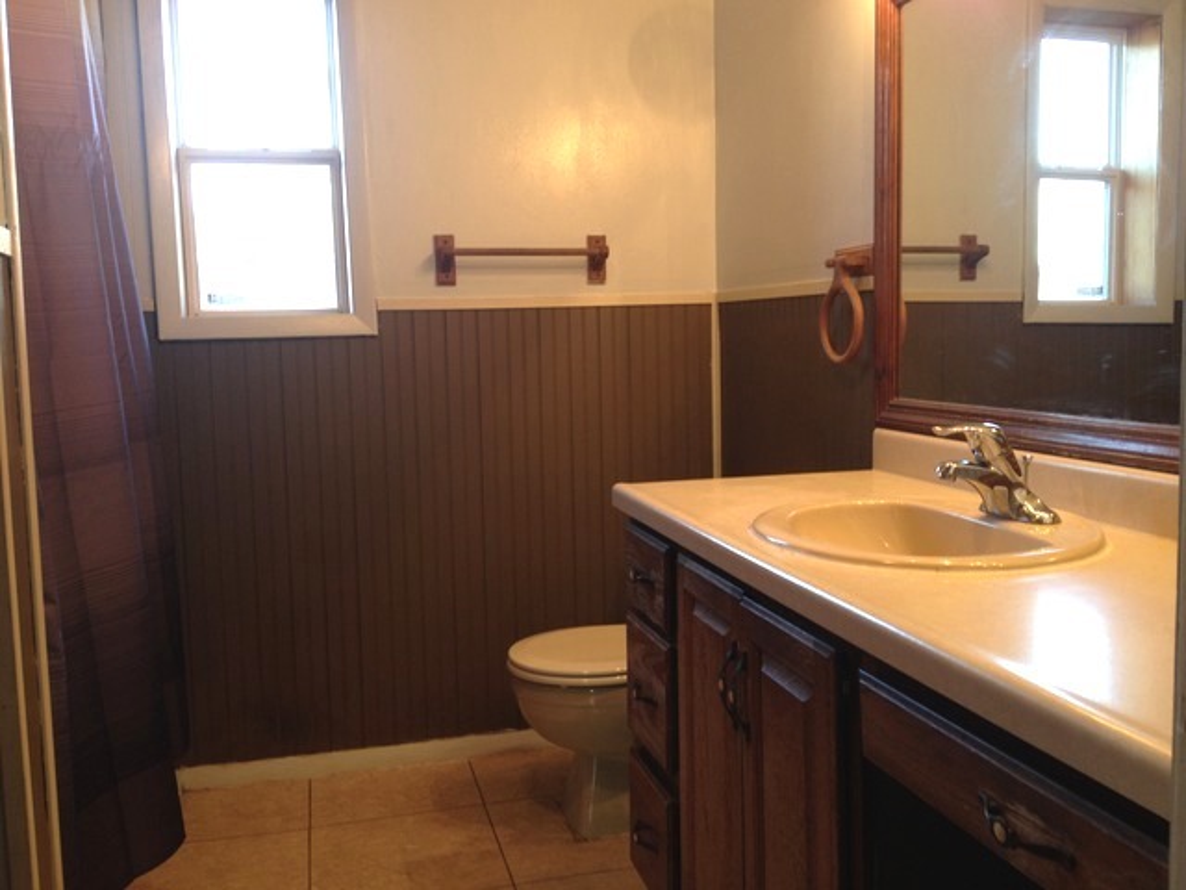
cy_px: 445
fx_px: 1199
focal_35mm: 35
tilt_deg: -8.0
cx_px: 593
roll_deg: +0.1
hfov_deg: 52.6
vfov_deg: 40.7
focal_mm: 4.28
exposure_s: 1/20
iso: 50
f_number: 2.4
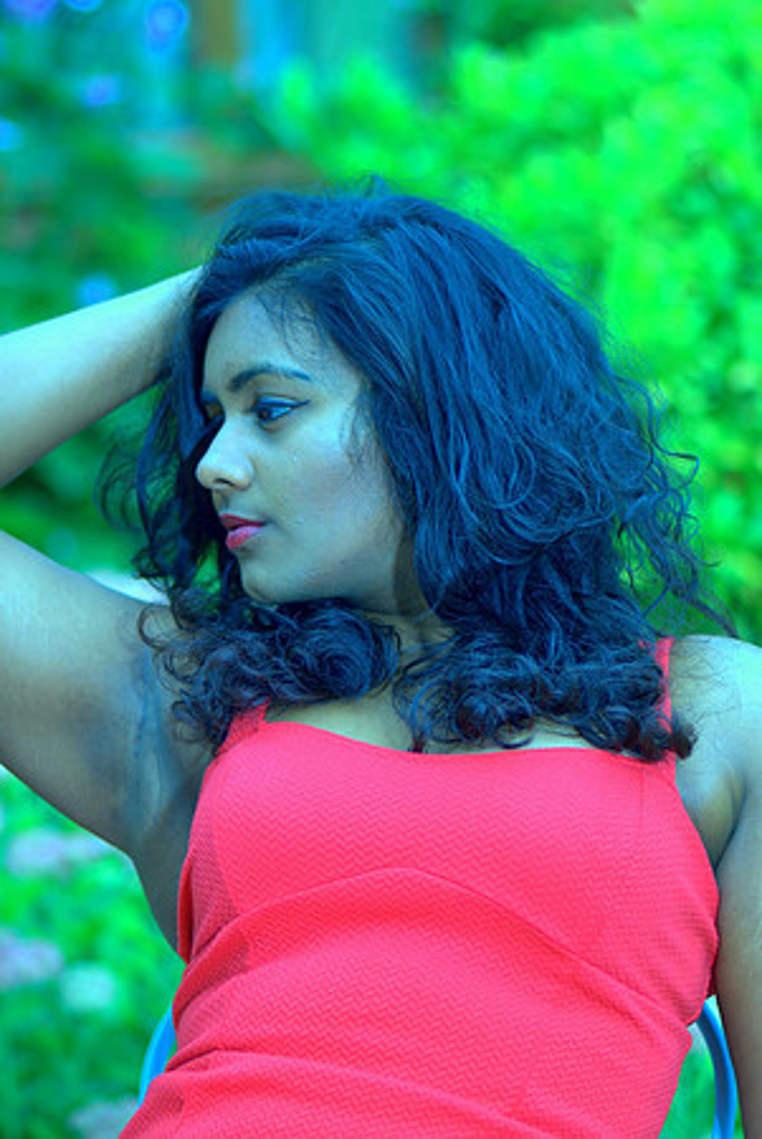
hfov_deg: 9.2
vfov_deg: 13.7
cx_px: 381
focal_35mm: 150
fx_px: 4751
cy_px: 570
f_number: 2.8
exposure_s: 1/250
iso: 100
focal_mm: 100
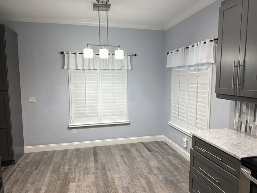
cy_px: 96
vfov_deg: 56.8
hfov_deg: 71.6
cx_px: 128
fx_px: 178
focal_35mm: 24
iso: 250
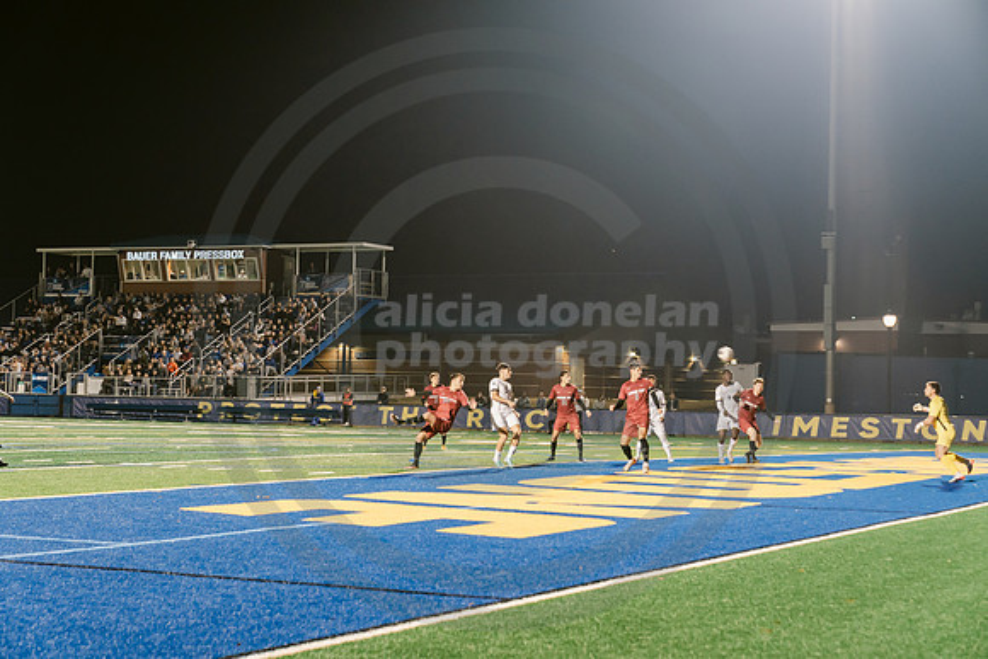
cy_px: 330
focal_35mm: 70
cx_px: 494
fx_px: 1921
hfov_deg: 28.8
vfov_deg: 19.5
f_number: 4
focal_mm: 70
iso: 2500
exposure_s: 1/160
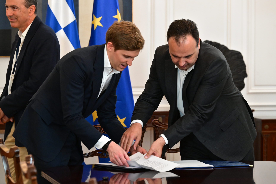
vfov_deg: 8.9
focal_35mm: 155
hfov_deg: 13.2
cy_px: 92
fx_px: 1188
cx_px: 138
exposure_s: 1/400
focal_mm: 155
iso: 8000
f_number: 5.6
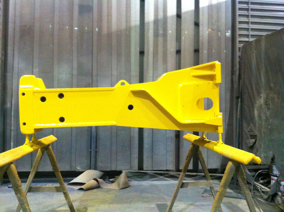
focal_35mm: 35
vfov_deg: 40.6
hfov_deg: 52.7
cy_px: 106
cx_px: 142
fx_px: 287
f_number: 2.8
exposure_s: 1/15
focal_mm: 3.85
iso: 640
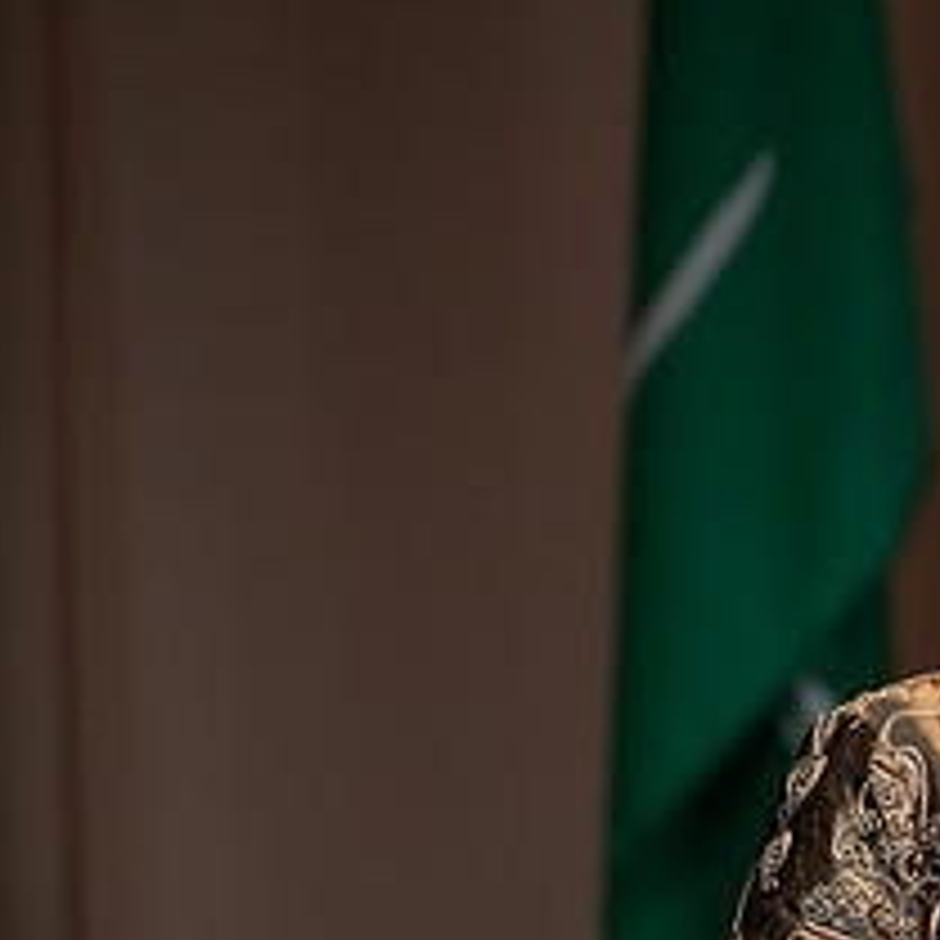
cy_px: 708
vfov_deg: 3.7
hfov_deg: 3.7
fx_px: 14470
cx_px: 1232
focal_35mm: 471
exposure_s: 1/200
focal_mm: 200
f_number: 3.5
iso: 1250
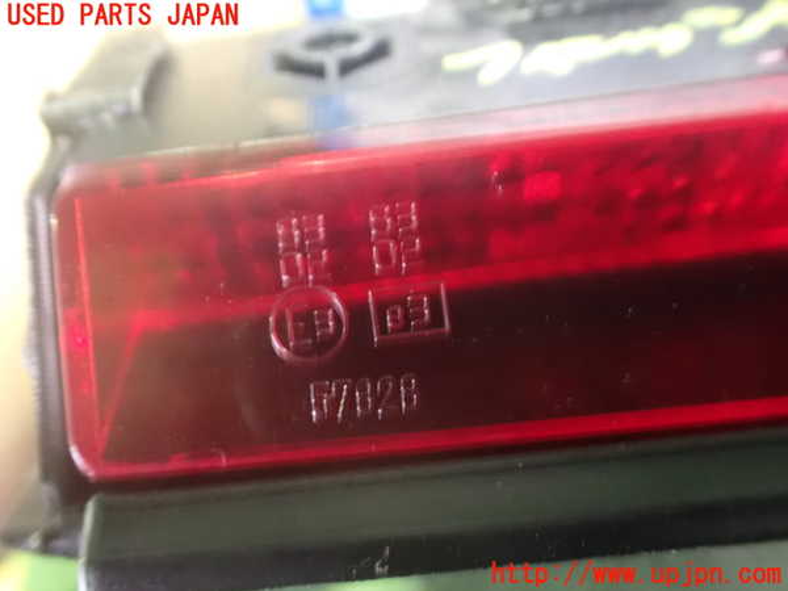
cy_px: 296
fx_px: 683
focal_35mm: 30
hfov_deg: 60.0
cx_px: 394
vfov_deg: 46.8
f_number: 2.3
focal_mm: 5.4
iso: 1600
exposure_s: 1/10
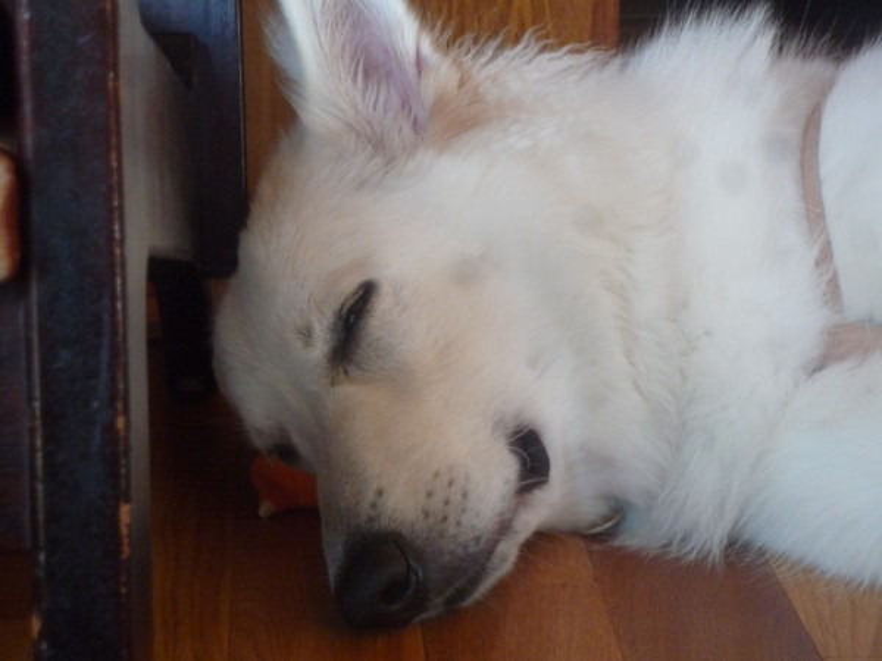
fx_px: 2777
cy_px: 330
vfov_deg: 13.6
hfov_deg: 18.0
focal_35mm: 109
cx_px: 441
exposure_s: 1/15
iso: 400
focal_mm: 19.2
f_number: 5.7
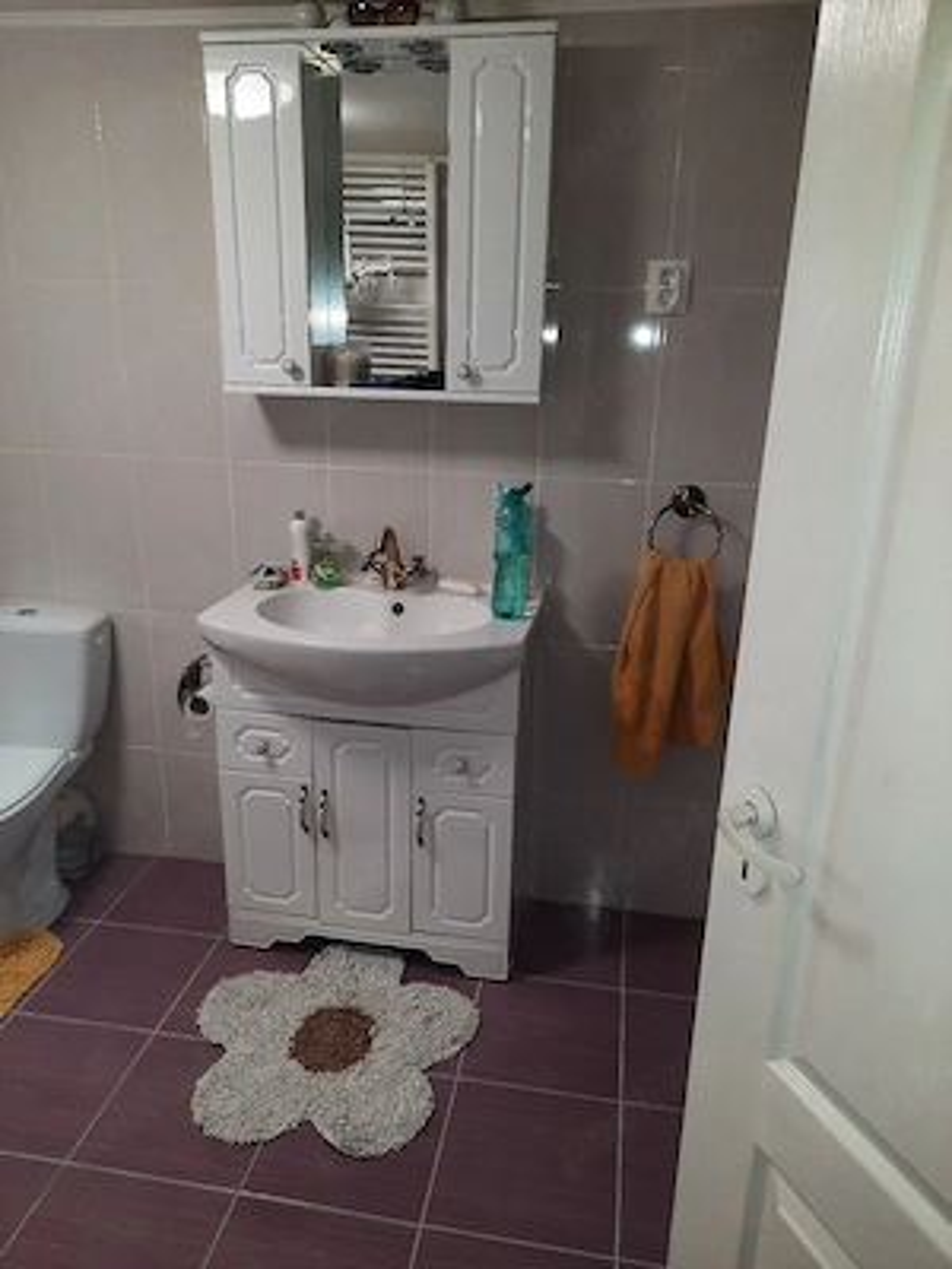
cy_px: 634
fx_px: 917
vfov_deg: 69.4
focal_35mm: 25
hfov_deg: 54.9
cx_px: 476
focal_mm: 4.6
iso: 160
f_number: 2
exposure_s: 1/60.2
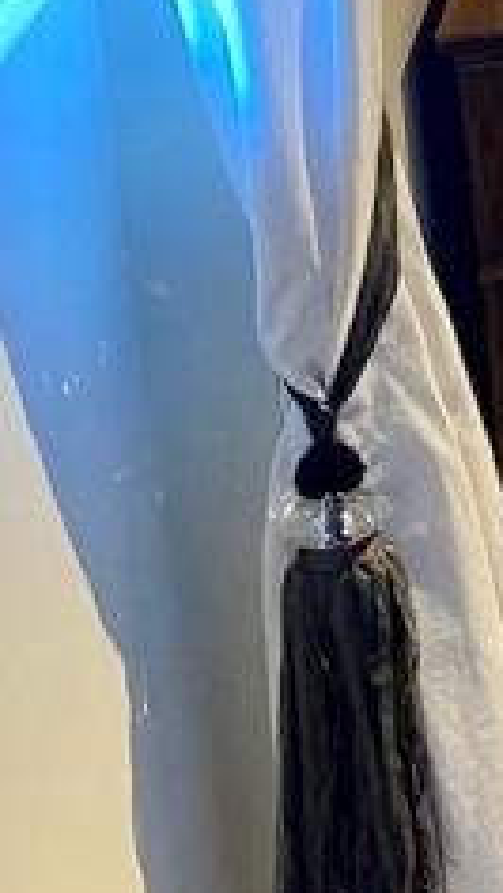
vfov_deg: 16.6
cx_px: 1210
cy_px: -204
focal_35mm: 123
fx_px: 2912
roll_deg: +1.7
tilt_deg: -13.8
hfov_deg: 8.9
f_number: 1.8
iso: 250
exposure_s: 1/60
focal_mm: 4.25
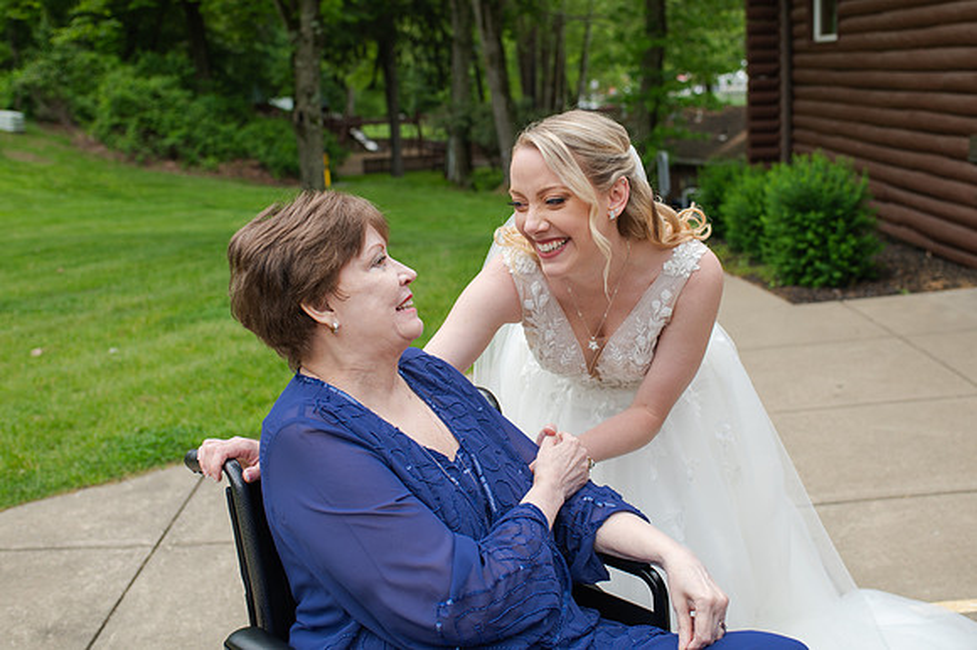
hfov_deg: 47.8
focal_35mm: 41
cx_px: 520
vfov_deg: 32.8
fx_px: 1102
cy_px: 273
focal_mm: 35
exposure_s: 1/800
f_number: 3.5
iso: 110
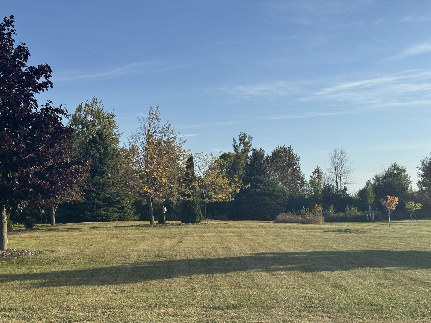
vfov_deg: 30.3
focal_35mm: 48
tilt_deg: +4.7
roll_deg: -1.0
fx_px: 598
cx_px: 216
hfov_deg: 39.7
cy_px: 162
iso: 64
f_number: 1.78
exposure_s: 1/4608
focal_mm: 6.76
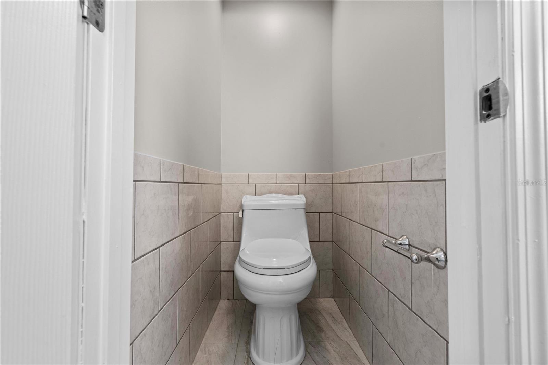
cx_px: 274
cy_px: 182
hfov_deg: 96.7
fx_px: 243
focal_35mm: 16
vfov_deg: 73.7
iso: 200
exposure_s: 1/2
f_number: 8
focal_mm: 16
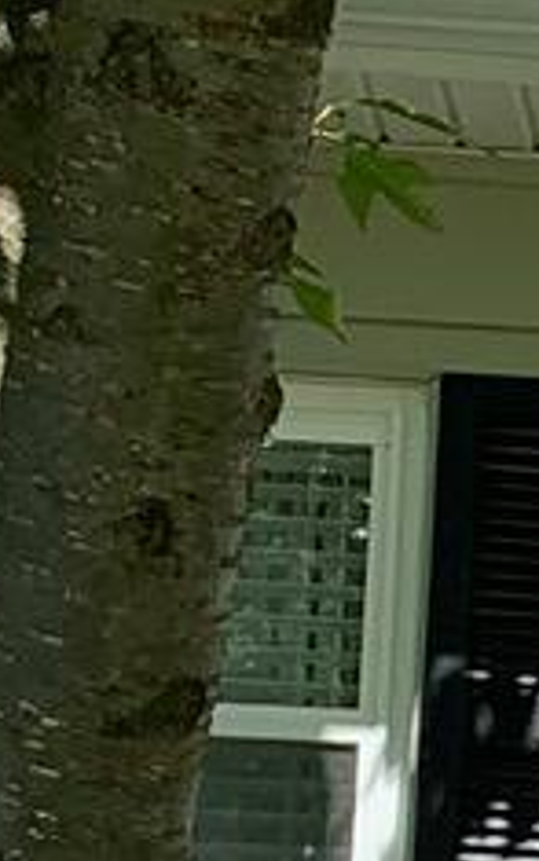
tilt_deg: +8.6
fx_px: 5637
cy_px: 1224
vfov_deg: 8.6
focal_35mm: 240
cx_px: 1940
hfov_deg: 5.0
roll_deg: -0.8
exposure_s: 1/945
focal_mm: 4.25
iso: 25
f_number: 1.8
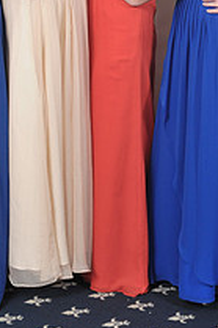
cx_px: 124
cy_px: 50
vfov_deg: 18.2
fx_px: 1010
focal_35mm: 111
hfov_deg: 12.3
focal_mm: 40
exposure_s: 1/160
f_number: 7.1
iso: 1000
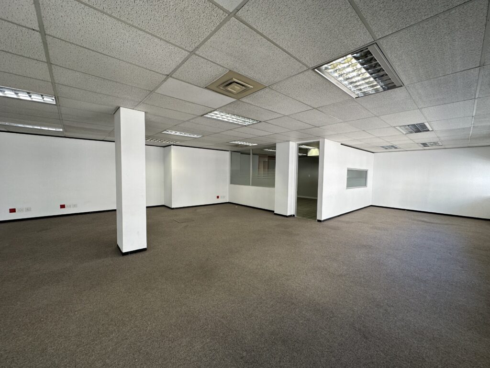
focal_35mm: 14
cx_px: 245
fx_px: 198
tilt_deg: -3.3
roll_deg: +1.1
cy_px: 184
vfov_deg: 85.7
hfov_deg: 102.1
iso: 100
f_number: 2.2
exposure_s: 1/100
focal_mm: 2.22
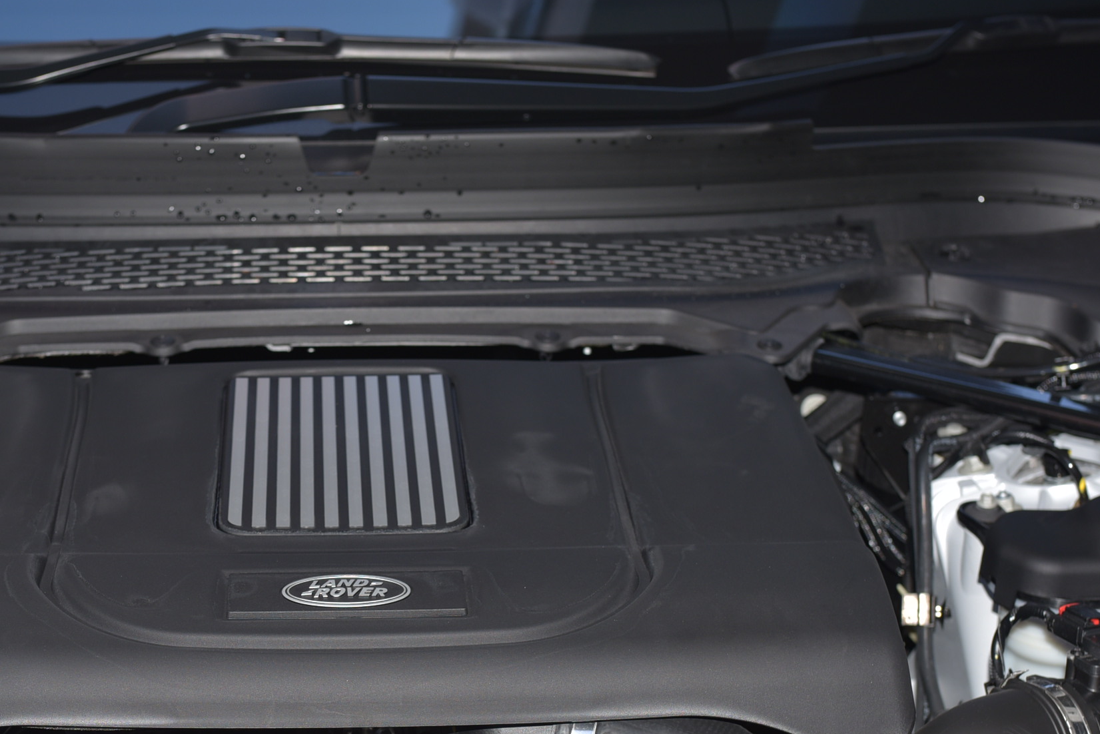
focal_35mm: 78
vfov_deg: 17.3
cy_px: 627
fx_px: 2384
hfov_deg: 25.8
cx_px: 341
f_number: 4
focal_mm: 35
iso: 64
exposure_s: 1/250
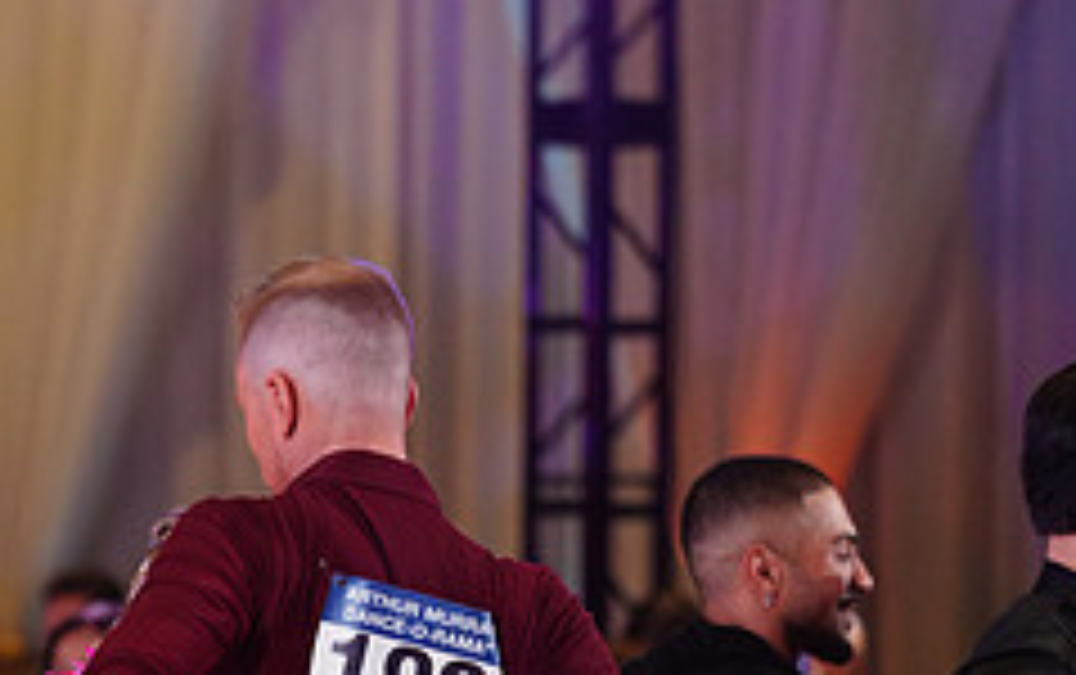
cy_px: 1161
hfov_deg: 5.6
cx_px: 340
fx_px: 10951
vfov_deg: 3.5
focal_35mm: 373
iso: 2500
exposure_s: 1/400
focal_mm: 151
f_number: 4
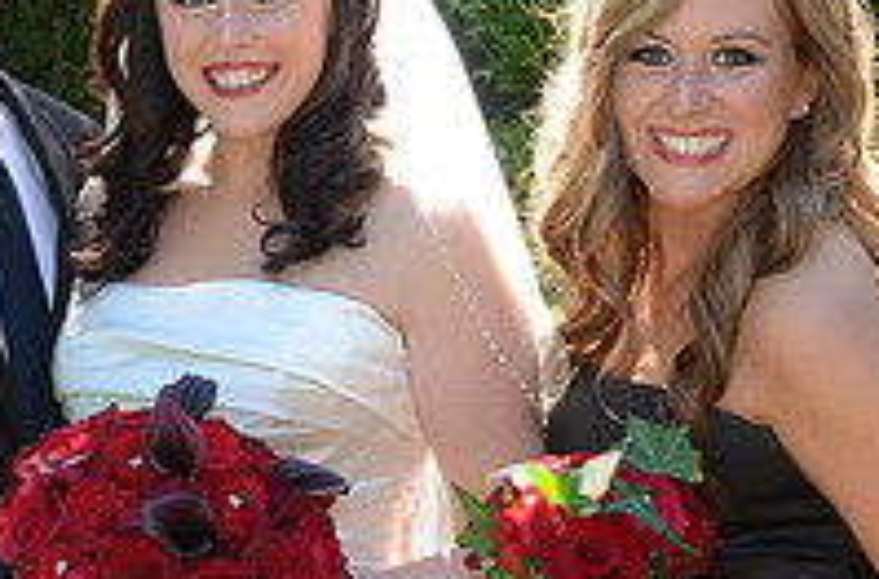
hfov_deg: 13.7
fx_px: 3624
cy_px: 411
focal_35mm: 149
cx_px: 66
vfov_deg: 9.1
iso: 500
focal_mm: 34
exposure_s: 1/125
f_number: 6.3
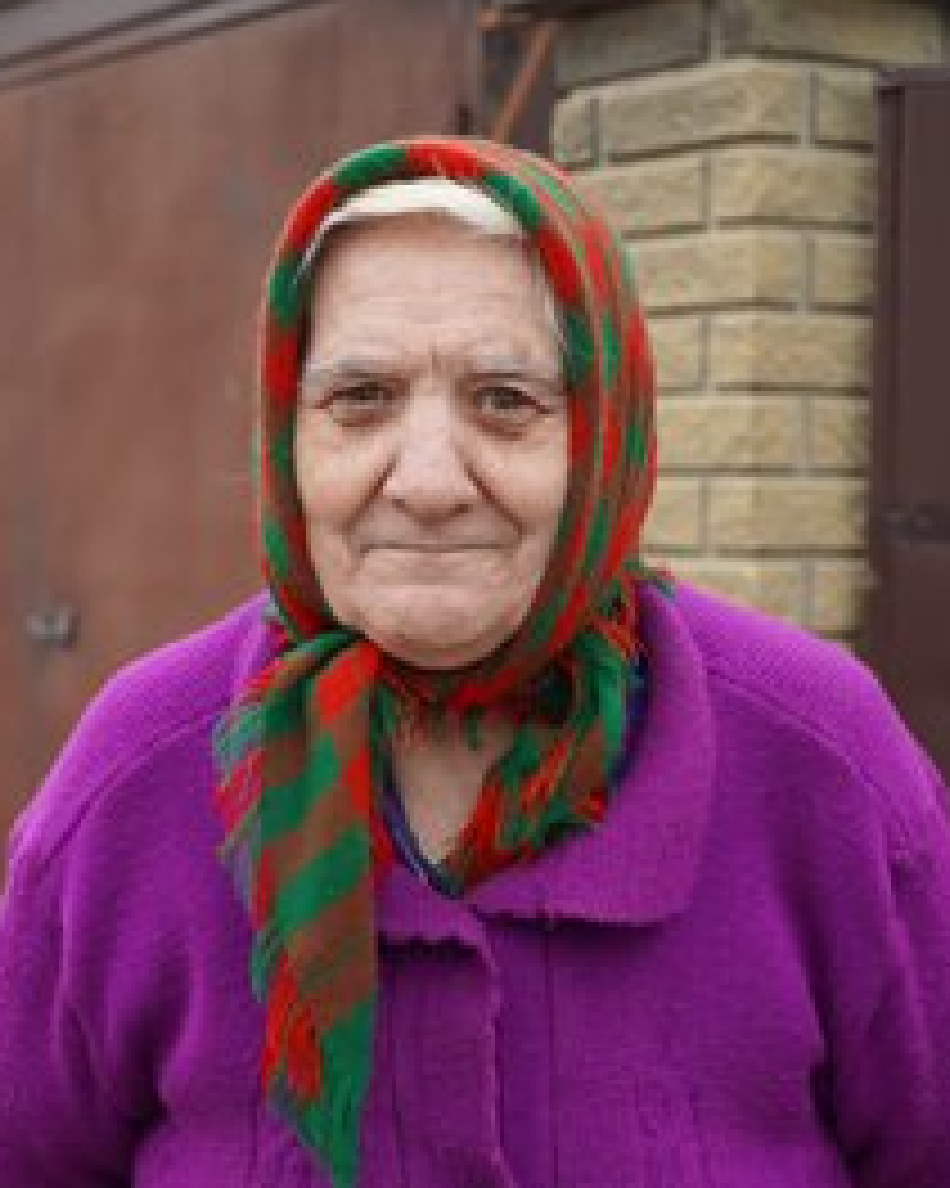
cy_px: 596
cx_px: 441
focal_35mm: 64
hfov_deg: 23.8
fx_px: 2251
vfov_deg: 29.6
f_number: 4
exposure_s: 1/160
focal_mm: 30
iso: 320
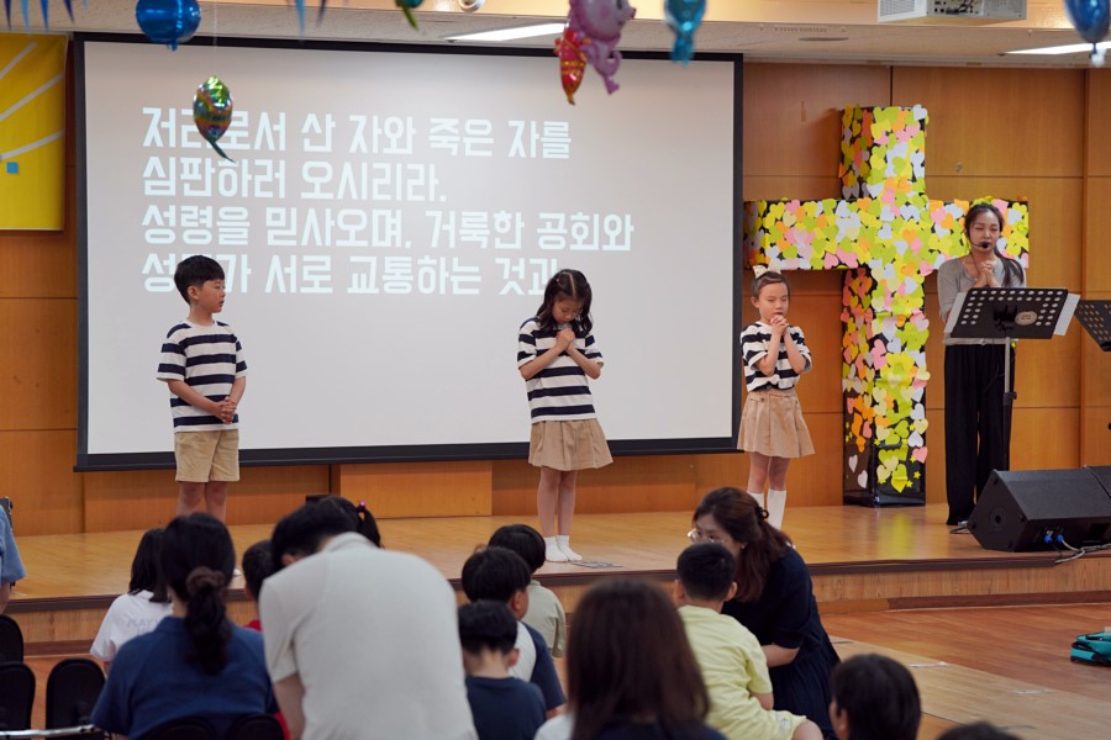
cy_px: 370
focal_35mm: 107
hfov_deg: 19.1
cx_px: 556
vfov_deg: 12.8
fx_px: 3302
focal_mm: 107
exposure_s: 1/160
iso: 800
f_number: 4
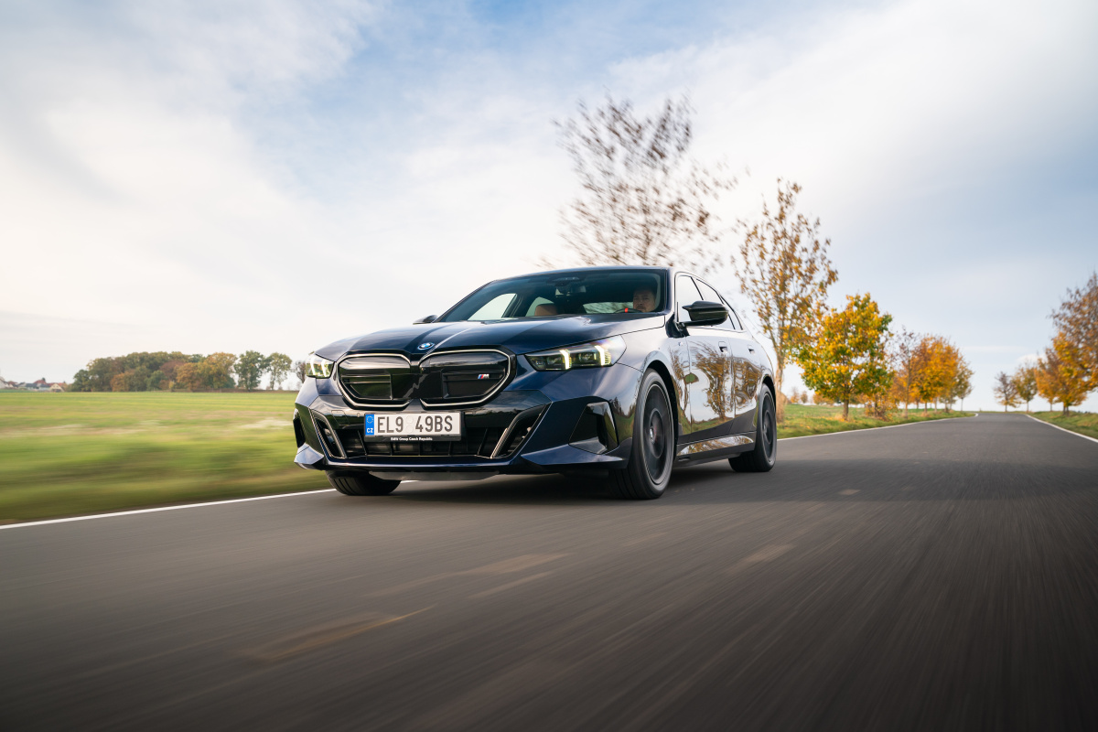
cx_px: 549
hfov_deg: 54.4
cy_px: 366
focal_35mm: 35
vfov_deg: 37.9
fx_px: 1067
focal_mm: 35
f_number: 5.6
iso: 100
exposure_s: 1/25
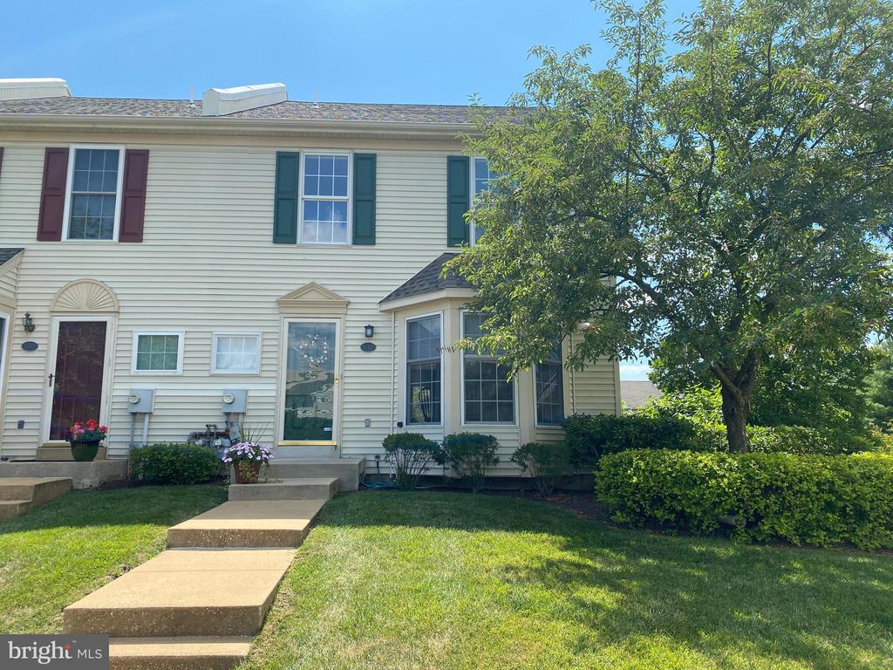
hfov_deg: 67.3
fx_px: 671
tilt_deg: +9.1
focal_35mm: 26
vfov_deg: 53.1
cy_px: 335
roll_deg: +0.2
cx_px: 446
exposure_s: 1/1653
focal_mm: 4.25
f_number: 1.8
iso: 32
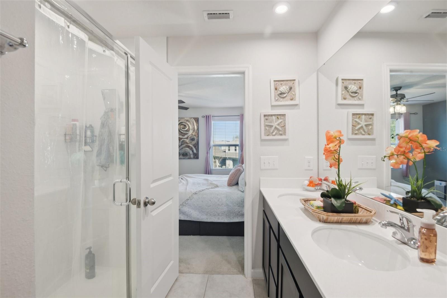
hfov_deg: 96.7
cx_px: 224
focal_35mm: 16
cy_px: 149
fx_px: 199
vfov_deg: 73.7
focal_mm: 16
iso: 400
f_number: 8
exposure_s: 1/30
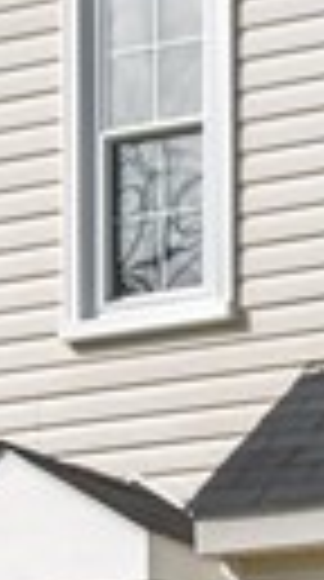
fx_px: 3257
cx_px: 688
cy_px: 868
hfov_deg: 5.6
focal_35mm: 212
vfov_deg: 9.9
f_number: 5.6
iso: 640
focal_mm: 24
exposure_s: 1/1000
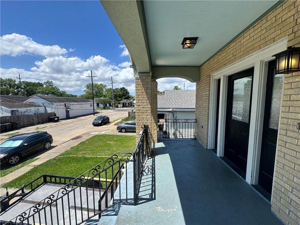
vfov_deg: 85.7
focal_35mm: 14
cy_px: 112
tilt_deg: -6.3
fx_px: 121
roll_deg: +0.1
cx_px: 150
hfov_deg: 102.1
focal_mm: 2.22
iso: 50
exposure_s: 1/1832
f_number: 2.2
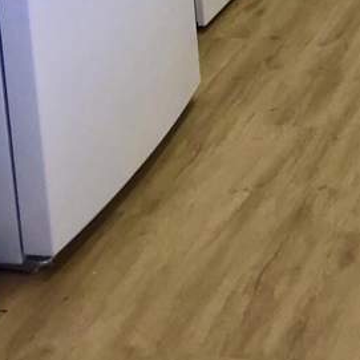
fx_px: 1271
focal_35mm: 108
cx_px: 433
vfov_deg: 14.1
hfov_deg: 15.5
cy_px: -304
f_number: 2.4
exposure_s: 1/60
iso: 25
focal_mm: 3.3
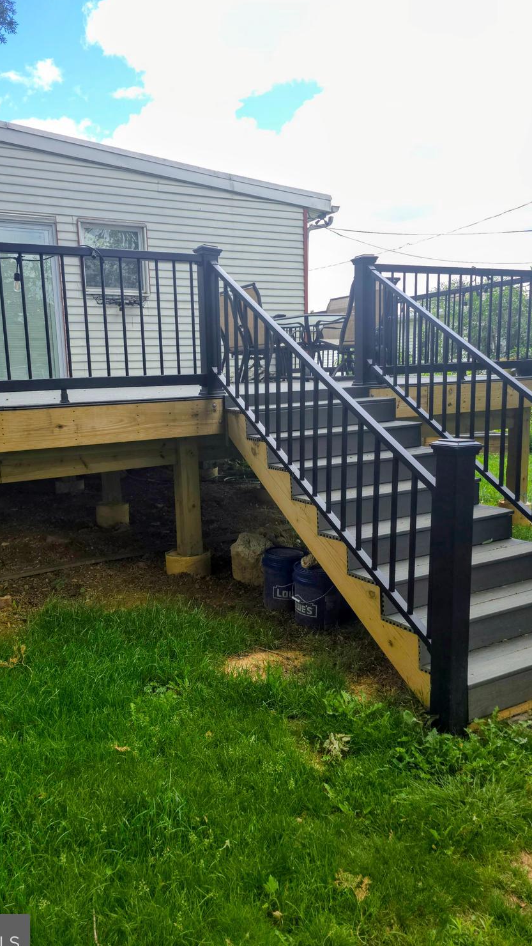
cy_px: 476
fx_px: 652
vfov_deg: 71.9
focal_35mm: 26
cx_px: 238
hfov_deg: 44.3
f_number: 1.7
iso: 12
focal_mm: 6.3
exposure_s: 1/179
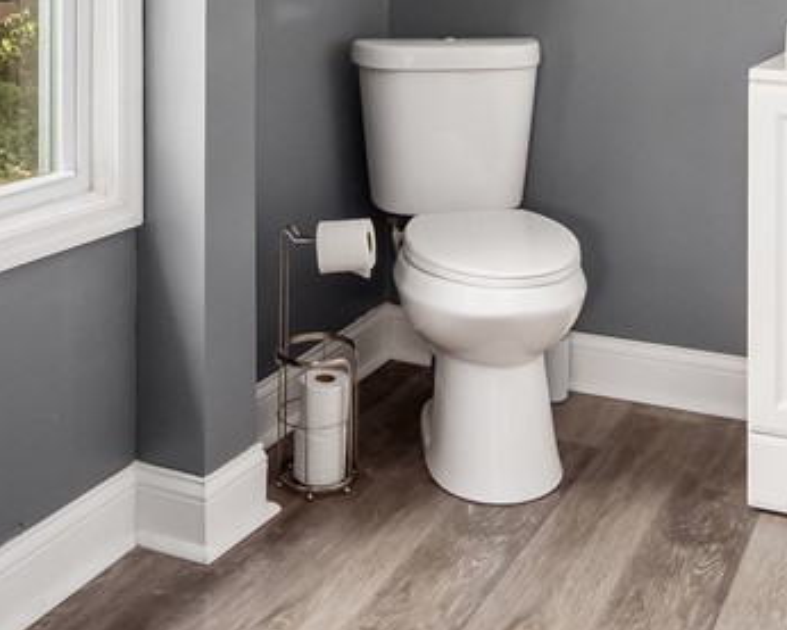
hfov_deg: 36.0
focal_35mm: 52
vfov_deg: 27.0
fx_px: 1212
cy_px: -41
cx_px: 432
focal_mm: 9
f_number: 8
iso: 100
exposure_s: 1/50
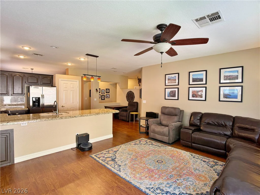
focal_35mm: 24
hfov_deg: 71.6
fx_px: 180
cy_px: 98
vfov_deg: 56.8
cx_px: 130
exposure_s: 1/60
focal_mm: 6.76
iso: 125
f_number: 1.78
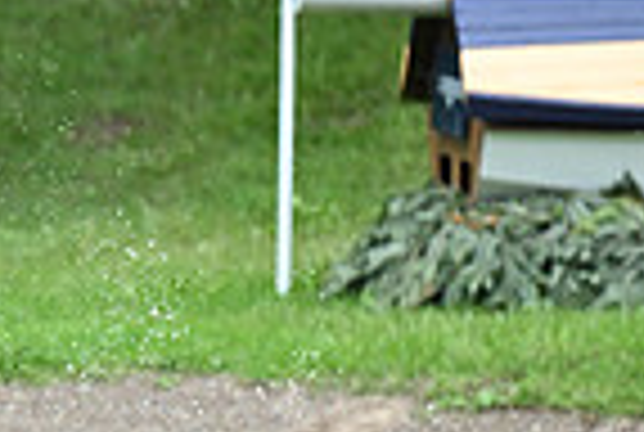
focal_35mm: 810
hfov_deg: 2.5
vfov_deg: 1.7
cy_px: 385
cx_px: -617
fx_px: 14520
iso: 640
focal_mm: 200
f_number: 4.5
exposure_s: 1/1250
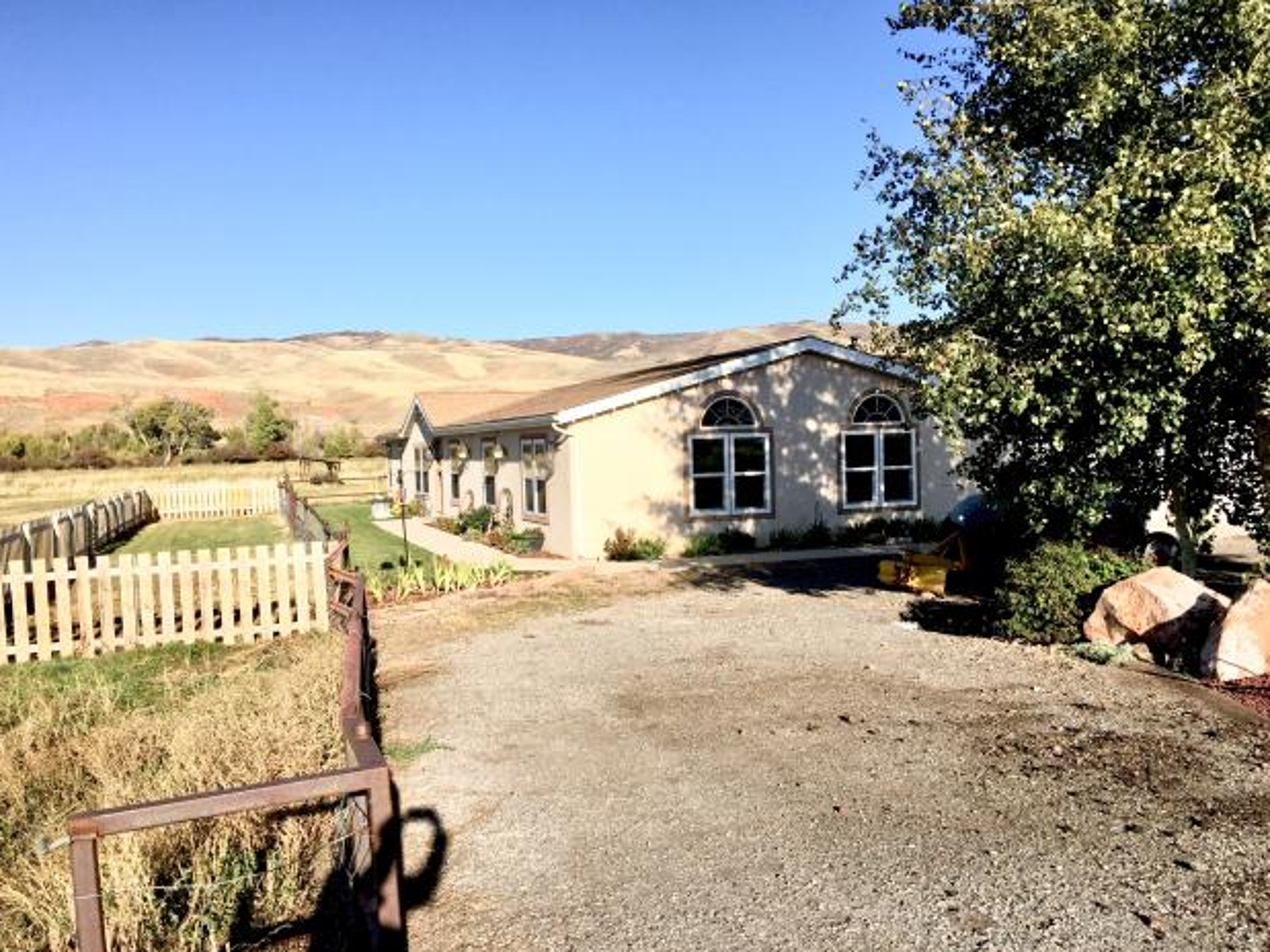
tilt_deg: -2.5
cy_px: 488
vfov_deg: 46.8
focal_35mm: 30
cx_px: 618
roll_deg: +0.6
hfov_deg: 60.0
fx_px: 1100
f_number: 2.2
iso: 32
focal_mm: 4.15
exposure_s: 1/2083
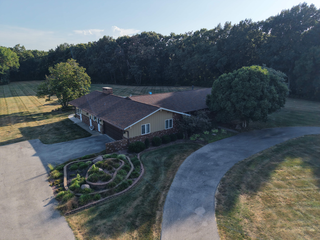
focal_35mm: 24
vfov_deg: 56.8
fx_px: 222
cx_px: 160
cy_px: 120
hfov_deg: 71.6
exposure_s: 1/1000
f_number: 1.8
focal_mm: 8.67
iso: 100
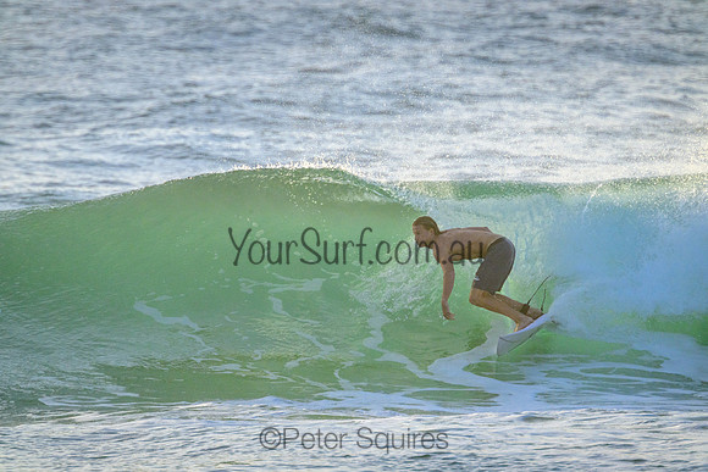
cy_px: 236
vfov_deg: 1.7
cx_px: 354
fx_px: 15736
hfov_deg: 2.6
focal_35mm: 800
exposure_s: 1/2000
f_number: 11
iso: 1800
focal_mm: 800
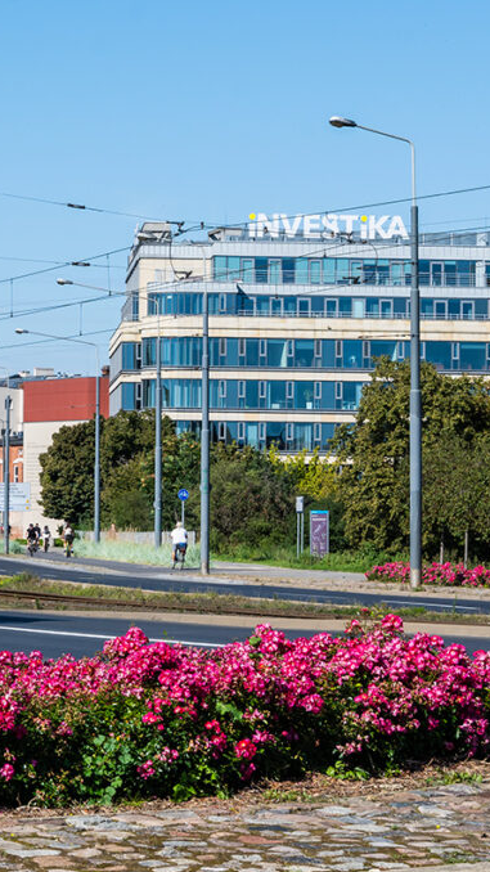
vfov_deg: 20.0
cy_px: 438
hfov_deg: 11.1
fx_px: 2469
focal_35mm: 107
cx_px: -121
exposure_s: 1/400
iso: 200
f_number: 10
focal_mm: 45
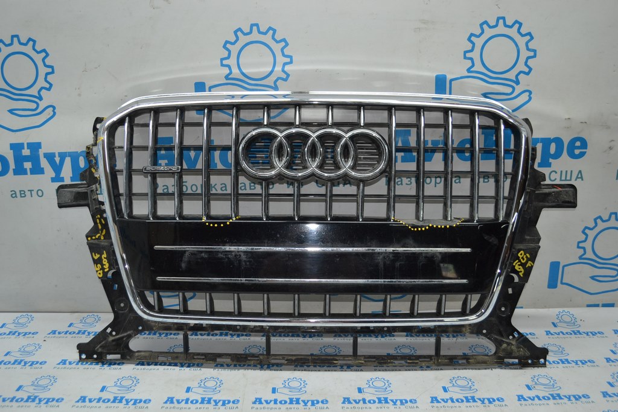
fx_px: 567
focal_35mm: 33
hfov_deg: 57.2
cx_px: 309
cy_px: 206
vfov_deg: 40.0
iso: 320
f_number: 4
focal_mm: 22
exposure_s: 1/125
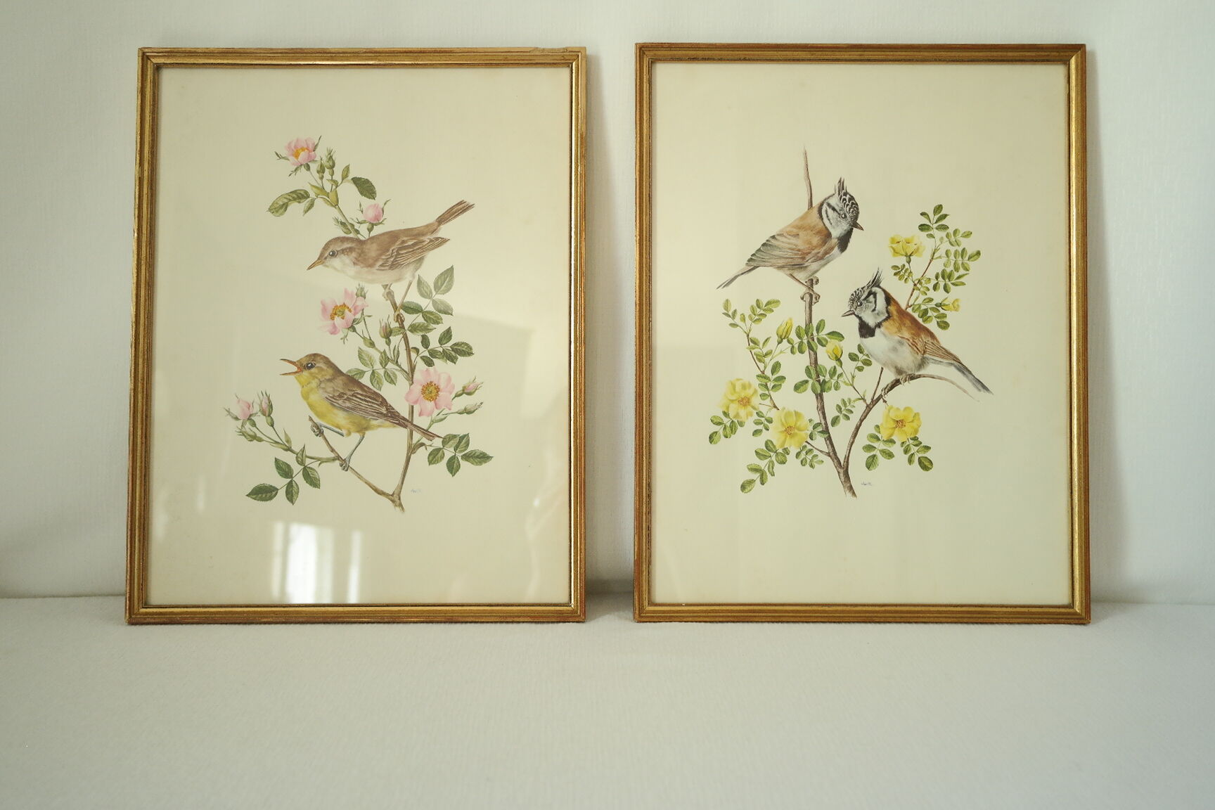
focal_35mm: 40
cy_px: 405
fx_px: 1350
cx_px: 608
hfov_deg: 48.5
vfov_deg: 33.4
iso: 800
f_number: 5.6
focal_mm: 26
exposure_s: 1/30
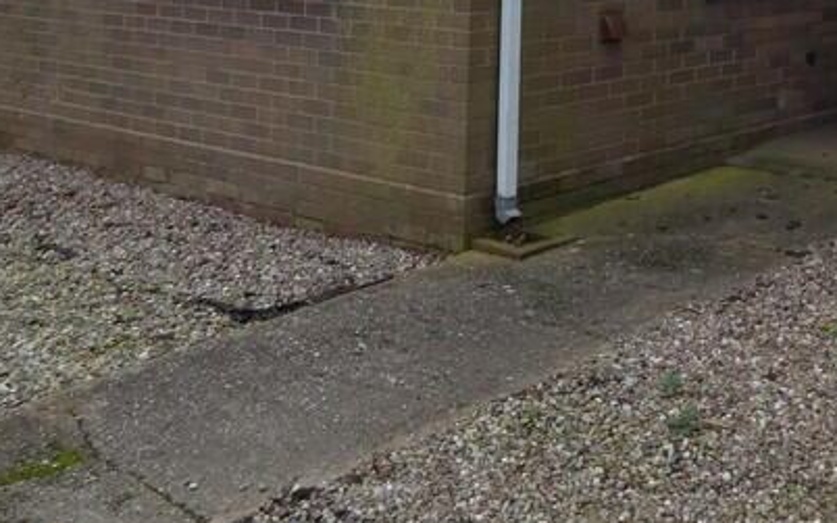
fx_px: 1231
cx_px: 756
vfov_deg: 21.4
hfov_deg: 35.3
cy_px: -183
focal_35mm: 54
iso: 80
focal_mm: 3.6
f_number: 2.8
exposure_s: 1/100
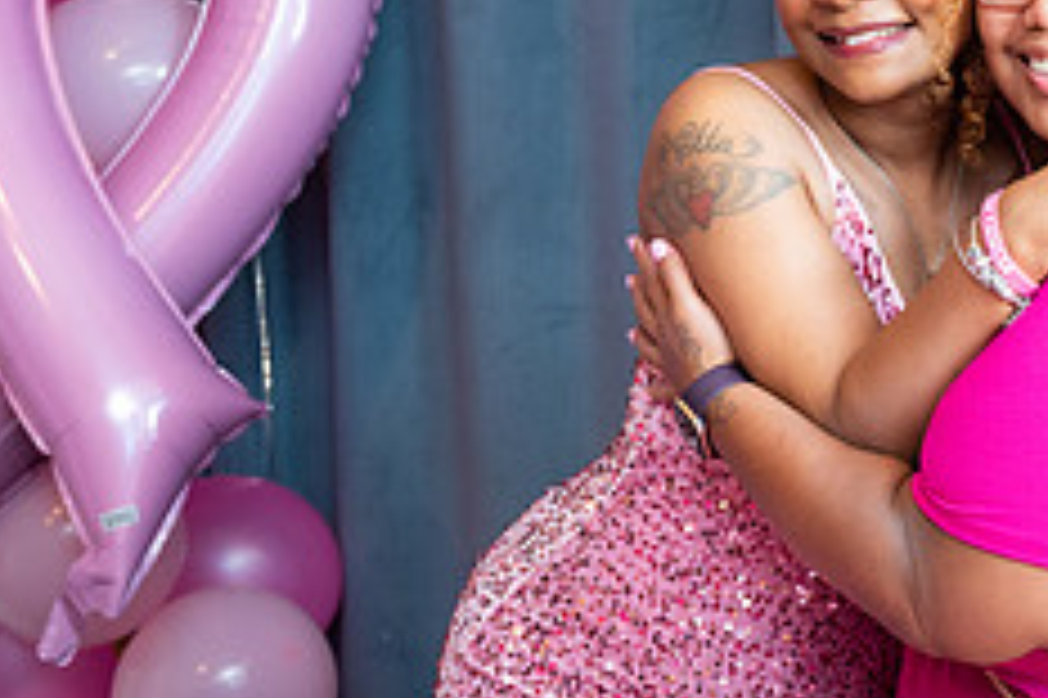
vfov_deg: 13.3
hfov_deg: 19.6
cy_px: 135
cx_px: 994
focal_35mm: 102
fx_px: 2967
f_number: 4.5
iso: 1600
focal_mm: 41
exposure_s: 1/200
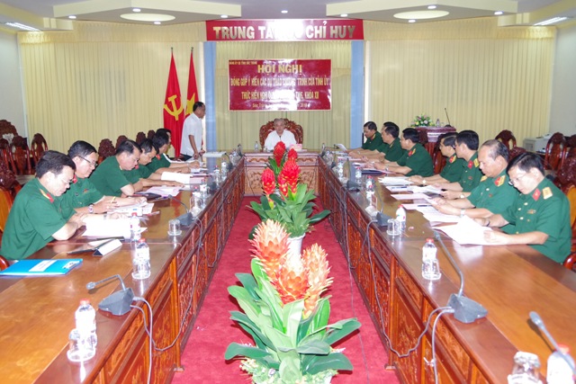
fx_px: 504
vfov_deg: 41.7
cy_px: 192
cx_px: 288
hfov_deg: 59.5
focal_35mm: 32
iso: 1600
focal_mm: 21
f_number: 4.5
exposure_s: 1/180
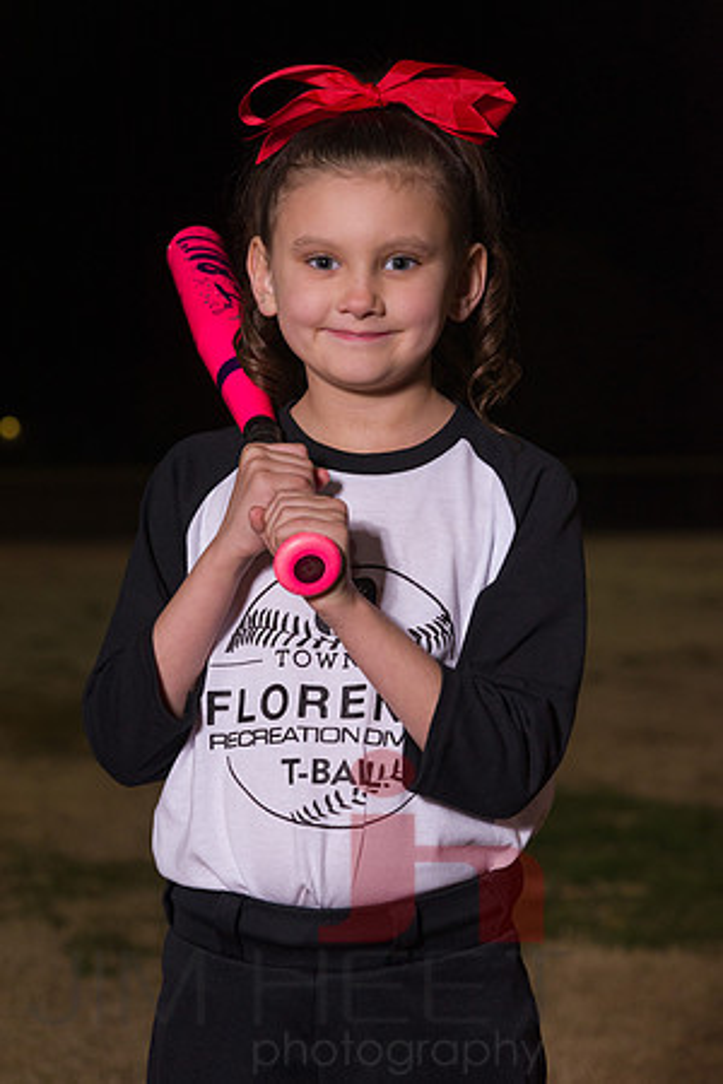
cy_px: 542
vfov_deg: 20.8
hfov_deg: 14.0
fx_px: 2952
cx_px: 362
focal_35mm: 98
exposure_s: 1/500
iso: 2000
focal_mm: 98
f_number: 5.6
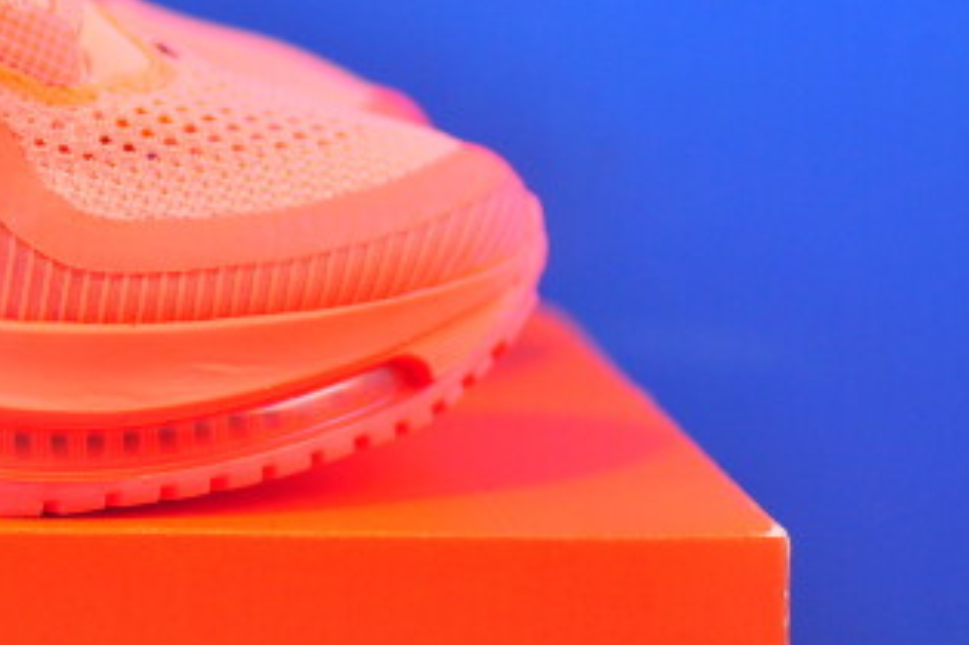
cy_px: -159
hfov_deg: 10.6
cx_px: -228
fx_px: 5138
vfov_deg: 7.1
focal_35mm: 191
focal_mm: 50
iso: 250
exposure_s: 1/320
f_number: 2
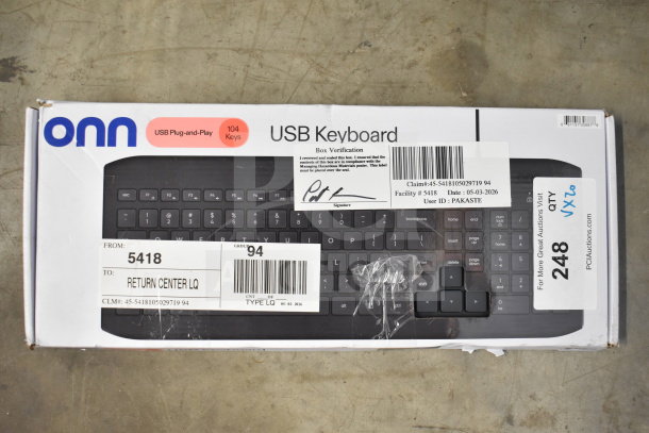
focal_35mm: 38
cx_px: 324
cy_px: 216
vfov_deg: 35.5
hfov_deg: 51.3
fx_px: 676
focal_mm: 25
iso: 2200
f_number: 4
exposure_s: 1/40
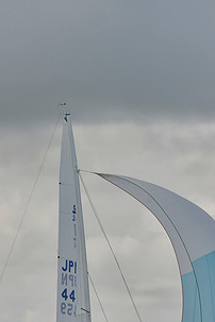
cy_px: 300
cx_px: 67
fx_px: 3431
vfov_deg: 5.4
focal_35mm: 383
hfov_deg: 3.6
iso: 280
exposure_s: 1/1250
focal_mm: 200
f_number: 8
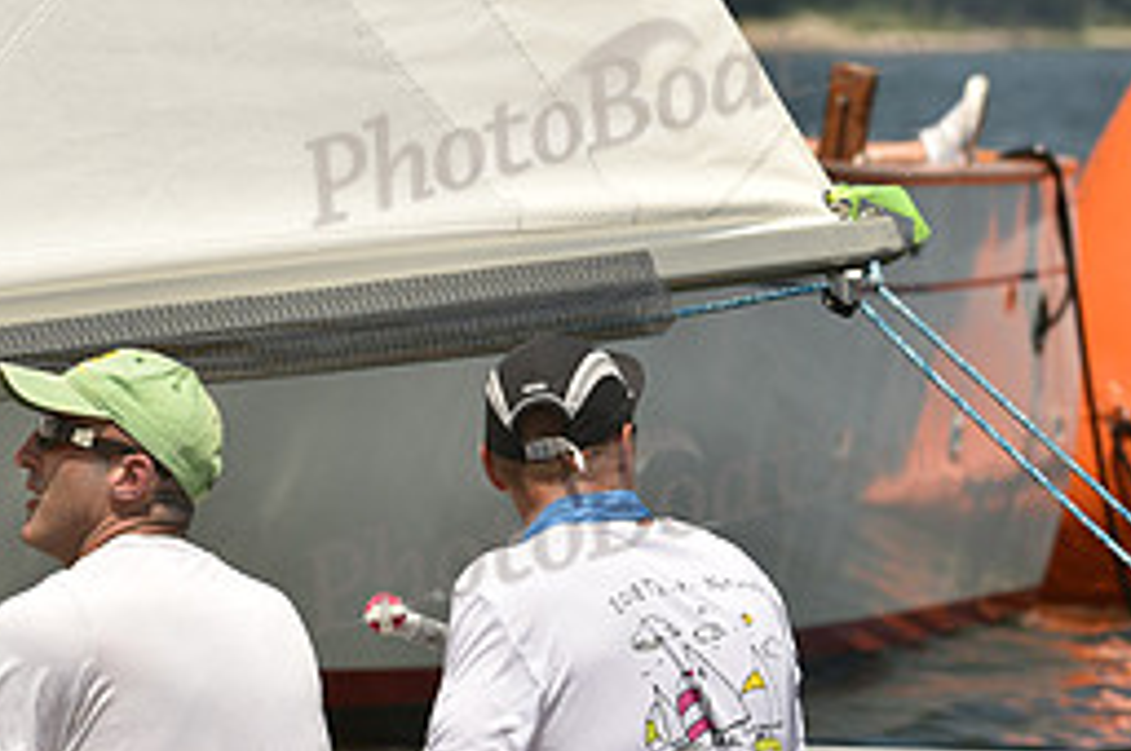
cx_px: 80
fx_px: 14245
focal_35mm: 454
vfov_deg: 3.0
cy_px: 811
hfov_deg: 4.5
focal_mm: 200
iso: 250
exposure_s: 1/1250
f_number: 7.1
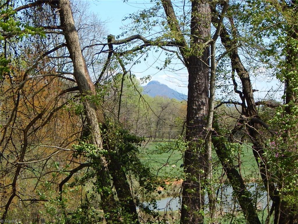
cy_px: 112
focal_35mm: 141
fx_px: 1214
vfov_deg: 10.5
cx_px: 149
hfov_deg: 14.0
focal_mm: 25.3
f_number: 4.9
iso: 125
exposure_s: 1/500
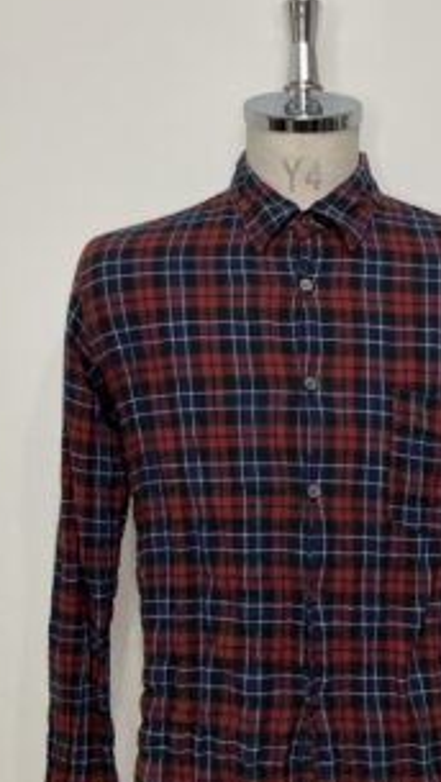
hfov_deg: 29.5
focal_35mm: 40
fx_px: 830
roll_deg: +1.5
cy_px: 472
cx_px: 303
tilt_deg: -9.4
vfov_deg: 50.1
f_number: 1.8
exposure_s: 1/50
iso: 100
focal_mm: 3.99
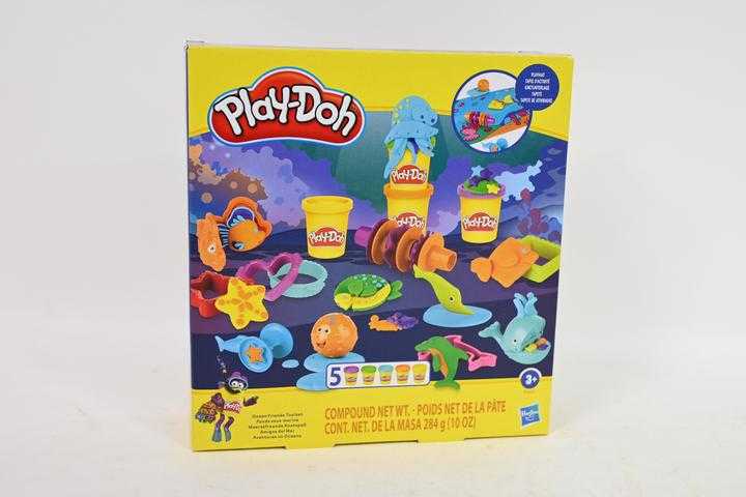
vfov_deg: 29.4
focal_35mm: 46
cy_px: 248
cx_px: 373
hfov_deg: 43.0
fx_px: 948
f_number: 4.8
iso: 400
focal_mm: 30.5
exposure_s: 1/160
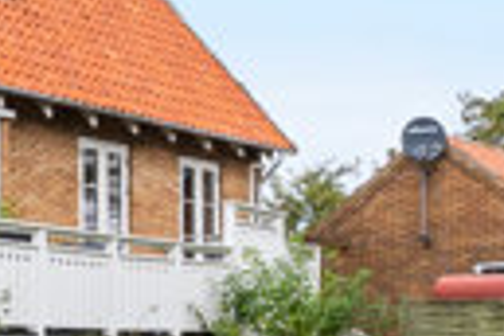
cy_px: 180
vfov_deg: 15.9
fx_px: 1205
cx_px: -227
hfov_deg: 20.6
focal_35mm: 86
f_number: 8
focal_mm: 12.3
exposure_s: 1/200
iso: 200
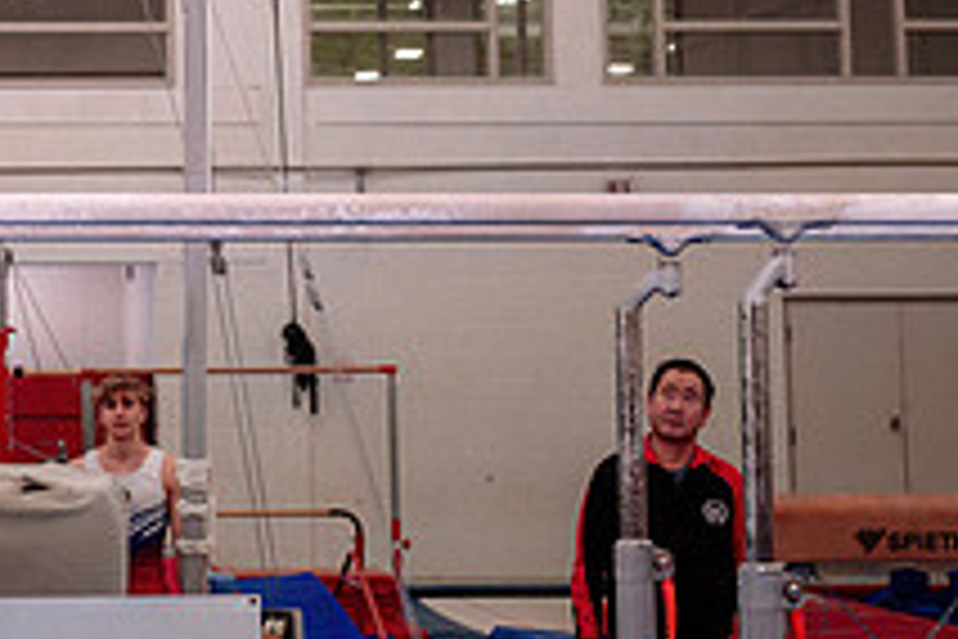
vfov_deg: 12.5
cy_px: 39
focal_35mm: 109
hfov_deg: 18.1
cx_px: -103
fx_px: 2900
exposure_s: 1/800
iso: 1600
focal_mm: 28
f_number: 2.8
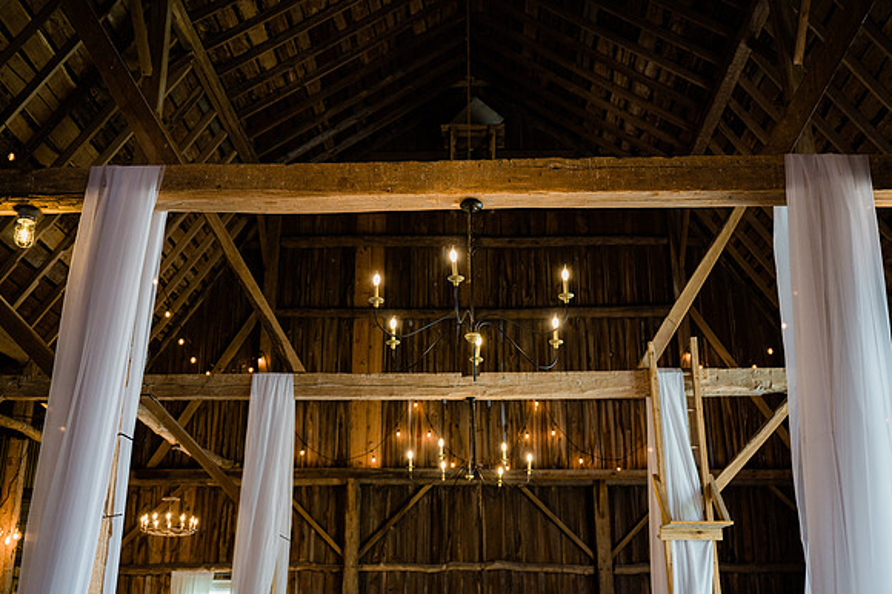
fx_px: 922
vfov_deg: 35.7
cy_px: 297
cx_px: 446
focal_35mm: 37
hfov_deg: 51.6
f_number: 3.5
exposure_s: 1/200
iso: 500
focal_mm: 36
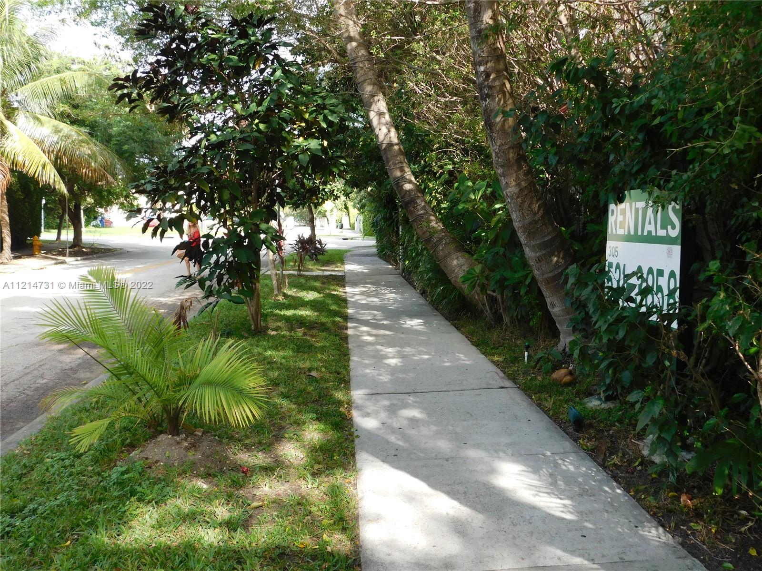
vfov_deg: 46.8
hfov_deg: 60.0
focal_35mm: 30
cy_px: 286
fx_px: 660
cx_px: 381
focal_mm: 5.3
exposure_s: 1/250
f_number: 3.2
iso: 125
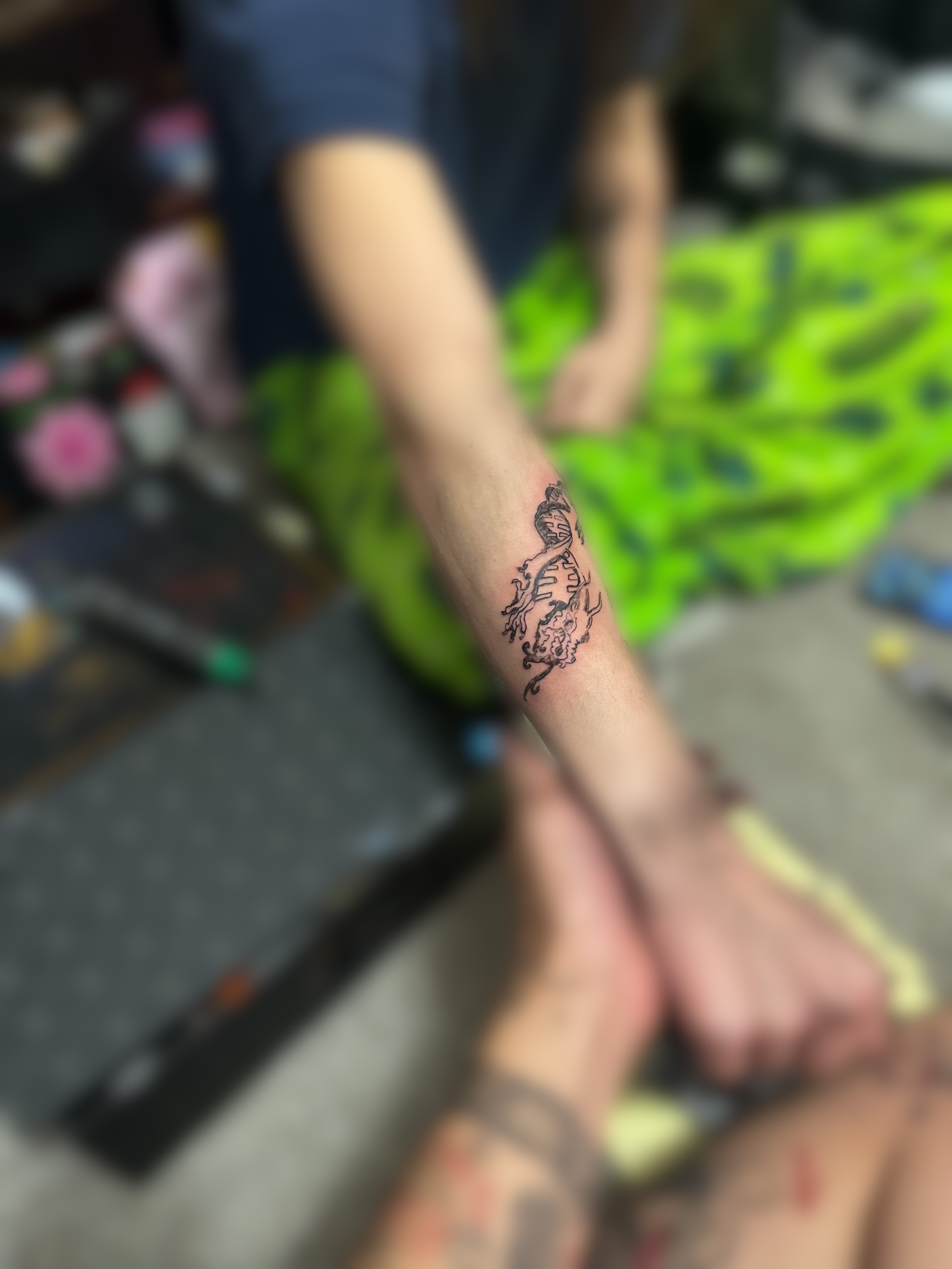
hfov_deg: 56.8
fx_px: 880
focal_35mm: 24
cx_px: 476
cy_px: 634
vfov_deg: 71.6
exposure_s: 1/40
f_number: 1.8
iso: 800
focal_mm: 6.86
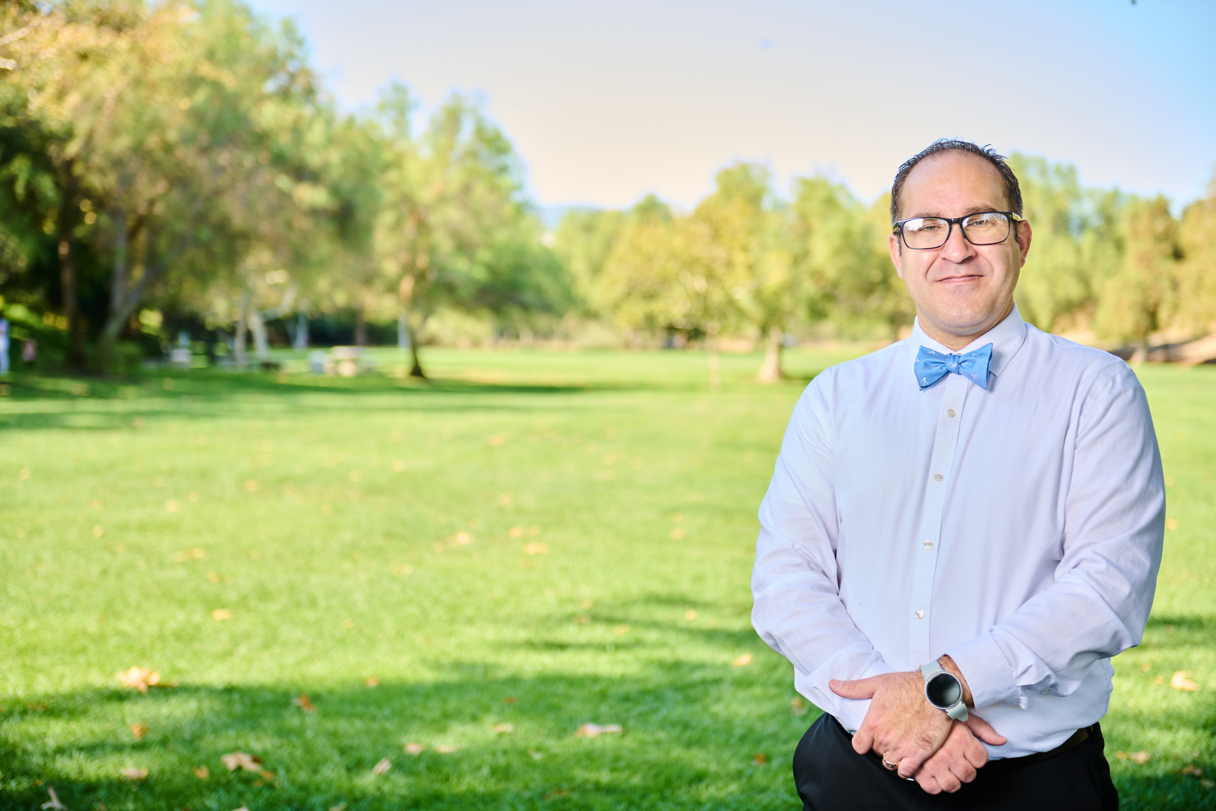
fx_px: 1891
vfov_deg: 24.2
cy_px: 406
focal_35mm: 56
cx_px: 608
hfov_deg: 35.6
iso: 100
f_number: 3.2
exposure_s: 1/200
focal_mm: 56
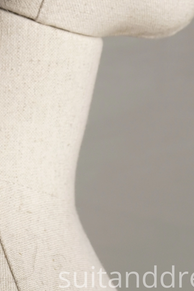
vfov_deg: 12.9
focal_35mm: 151
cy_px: -137
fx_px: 1220
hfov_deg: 9.1
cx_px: 19
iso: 320
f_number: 5.6
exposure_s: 1/60
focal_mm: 32
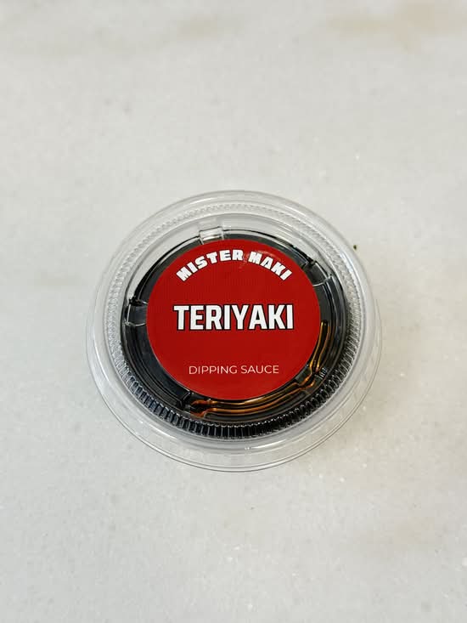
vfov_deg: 39.7
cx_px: 234
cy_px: 312
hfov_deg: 30.3
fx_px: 863
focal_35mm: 48
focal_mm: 6.76
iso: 160
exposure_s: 1/60
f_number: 1.78
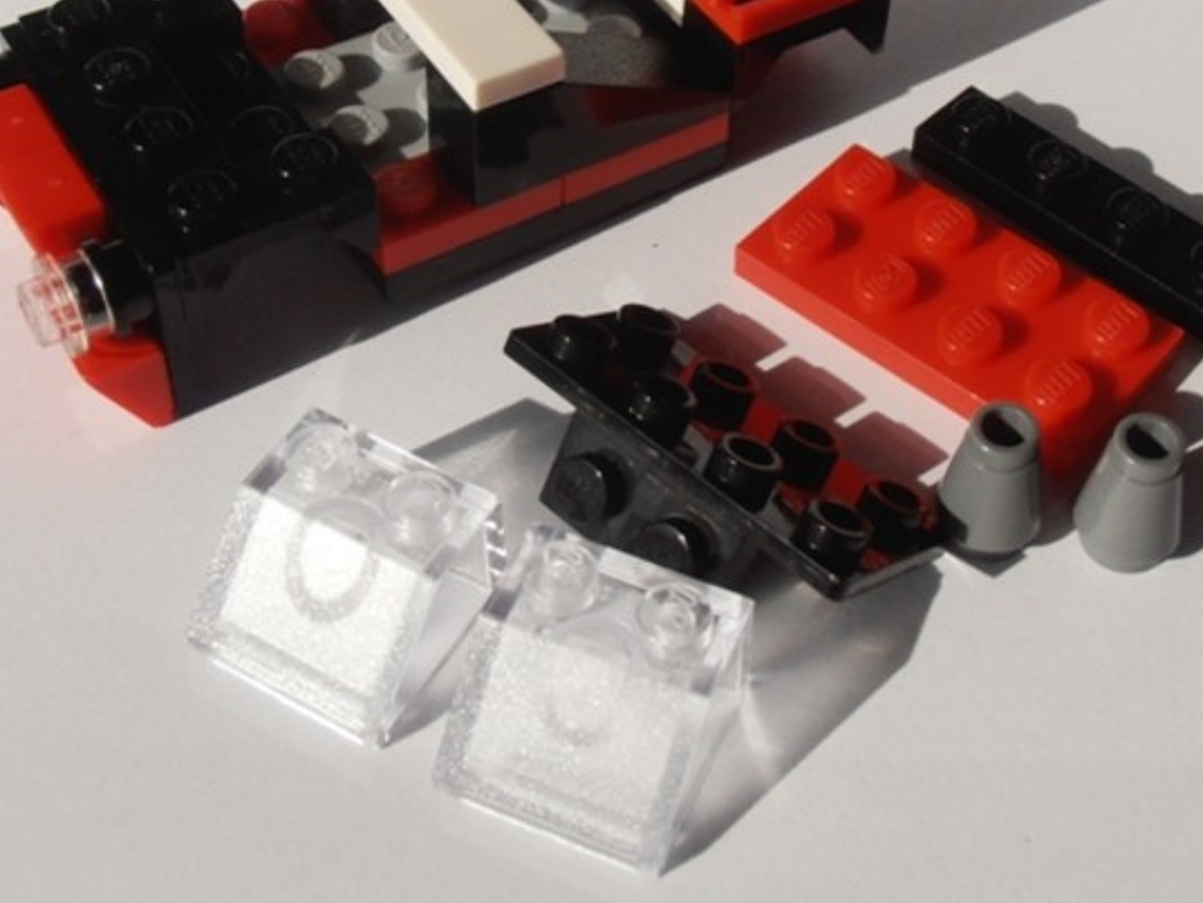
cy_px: 254
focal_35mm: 62
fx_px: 2155
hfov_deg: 31.1
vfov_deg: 23.5
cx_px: 688
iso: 80
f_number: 3.9
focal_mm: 6.61
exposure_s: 1/640
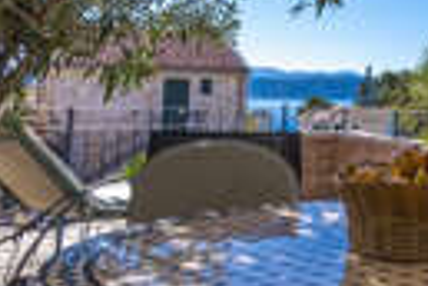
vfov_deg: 22.4
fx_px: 701
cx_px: 418
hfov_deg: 31.6
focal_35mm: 59
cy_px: 22
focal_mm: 13
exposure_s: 1/400
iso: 100
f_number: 13
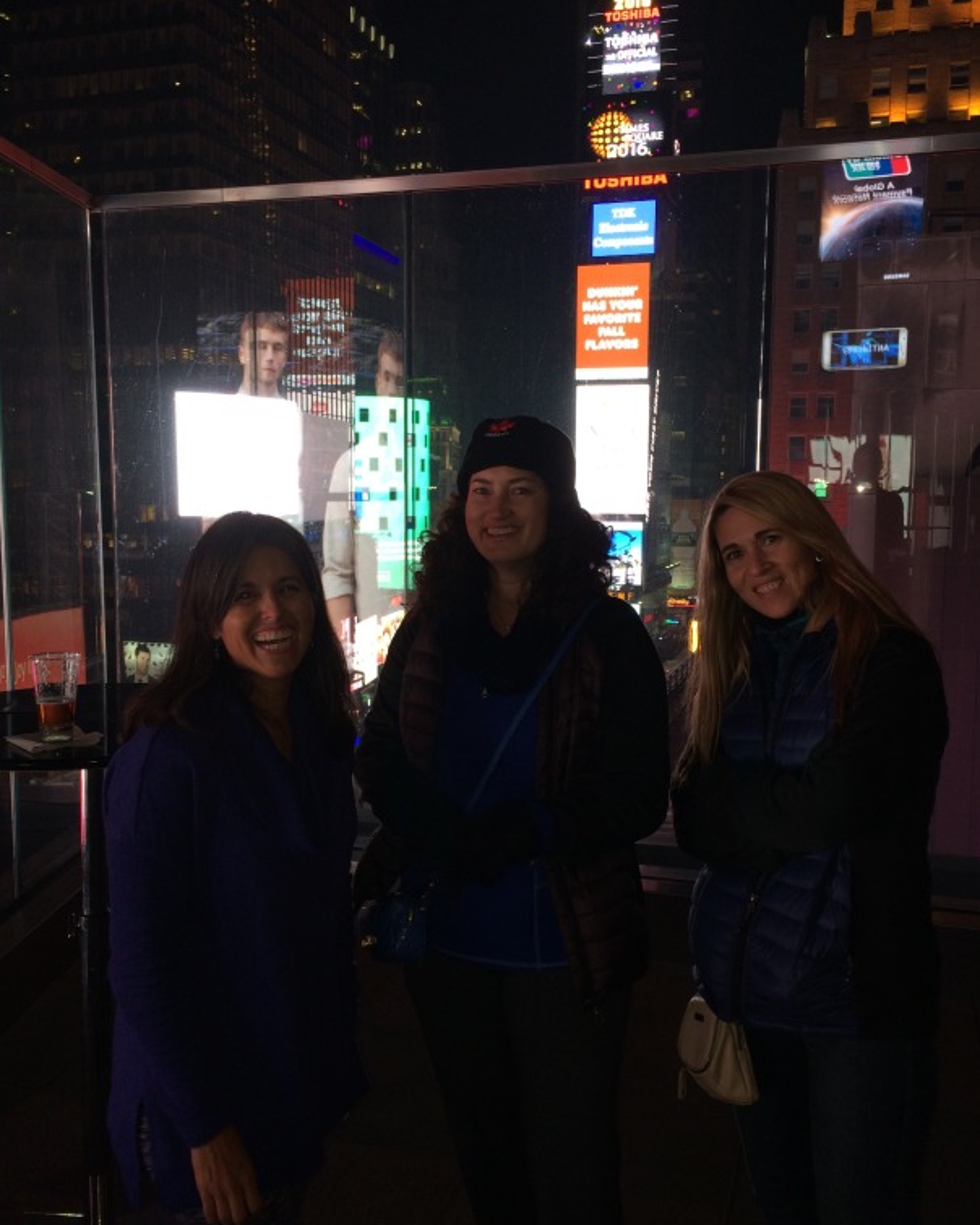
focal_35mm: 32
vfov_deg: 55.7
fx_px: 1160
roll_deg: +0.8
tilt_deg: -7.4
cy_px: 617
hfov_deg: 45.8
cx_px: 505
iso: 32
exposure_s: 1/36
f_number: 2.2
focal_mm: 4.15
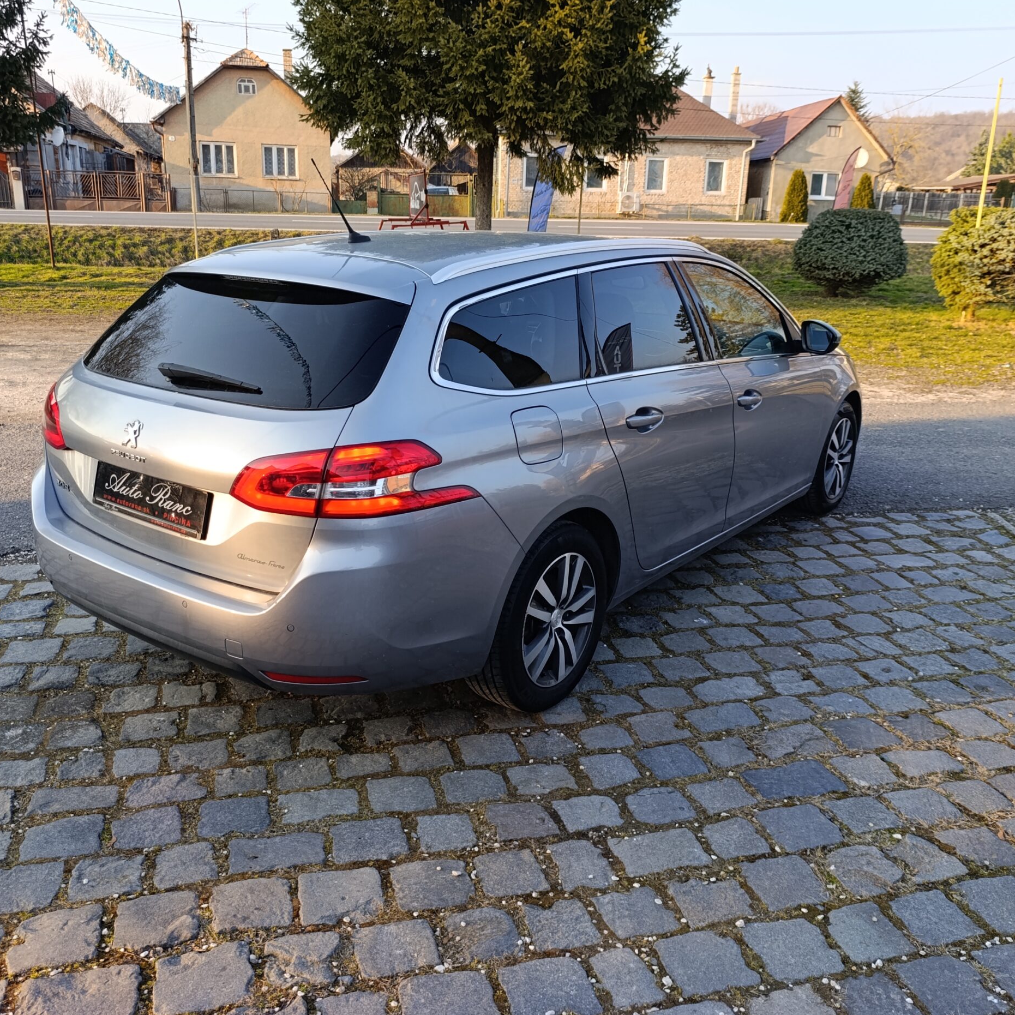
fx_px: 929
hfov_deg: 57.3
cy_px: 493
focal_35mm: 28
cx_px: 495
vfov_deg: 57.3
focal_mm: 6.14
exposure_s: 1/100
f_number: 1.6
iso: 64
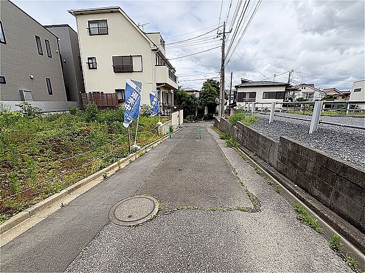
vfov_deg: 85.7
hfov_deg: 102.1
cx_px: 182
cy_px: 136
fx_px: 148
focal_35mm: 14
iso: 64
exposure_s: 1/1236
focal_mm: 2.22
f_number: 2.2
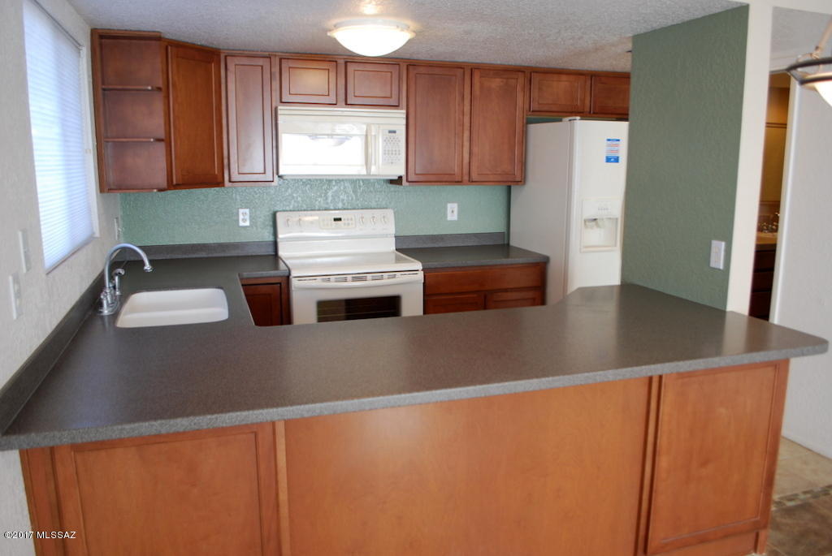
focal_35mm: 27
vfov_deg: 48.0
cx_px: 416
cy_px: 278
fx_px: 625
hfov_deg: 67.3
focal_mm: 18
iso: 220
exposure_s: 1/30
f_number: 3.5
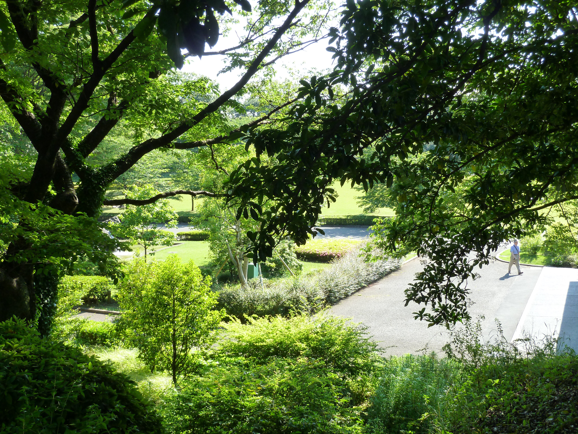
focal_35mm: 42
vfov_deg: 34.3
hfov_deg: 44.8
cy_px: 217
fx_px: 701
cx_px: 289
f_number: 4
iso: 125
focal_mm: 6.9
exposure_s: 1/100
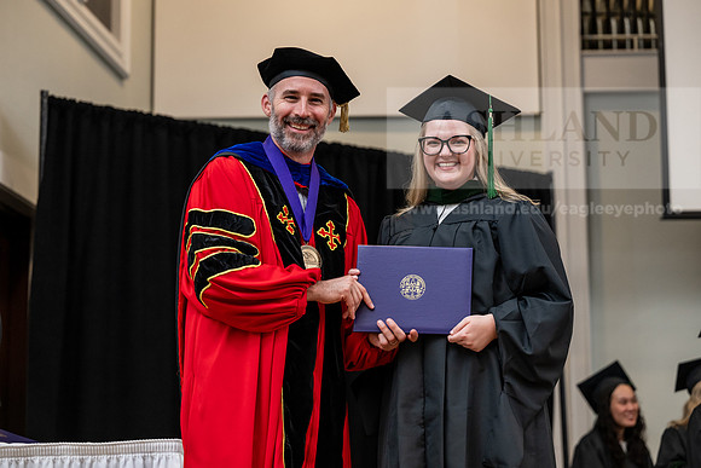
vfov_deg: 15.5
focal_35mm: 88
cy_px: 234
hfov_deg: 23.1
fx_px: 1714
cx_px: 350
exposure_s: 1/200
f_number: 3.5
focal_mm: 88
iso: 1600
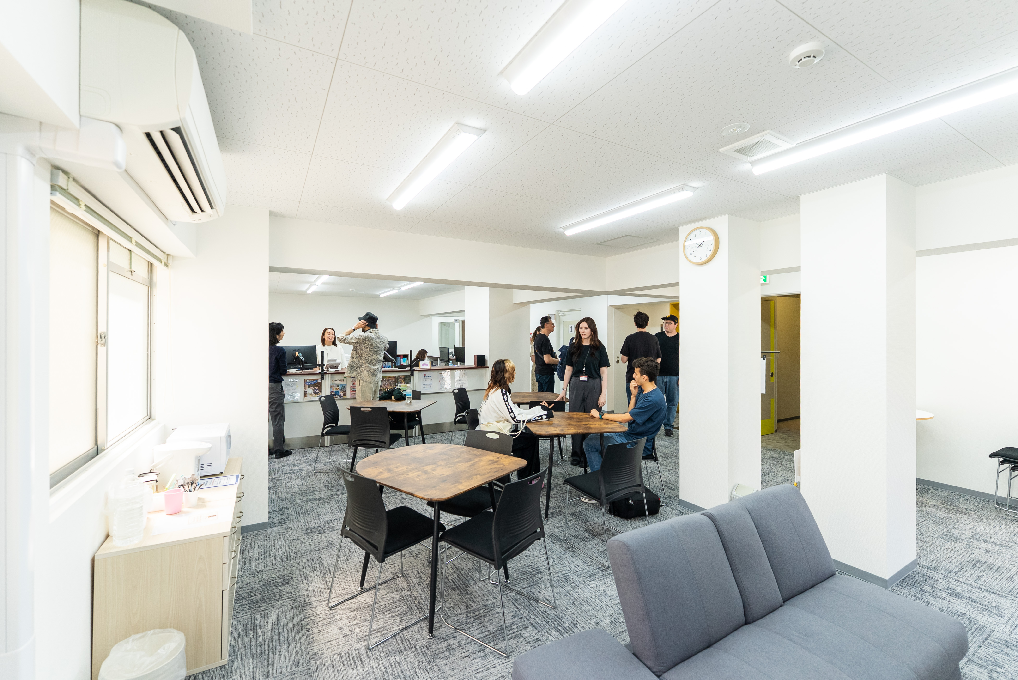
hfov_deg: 104.2
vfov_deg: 81.3
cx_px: 509
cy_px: 340
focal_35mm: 14
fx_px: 396
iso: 320
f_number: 3.5
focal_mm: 14
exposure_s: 1/160
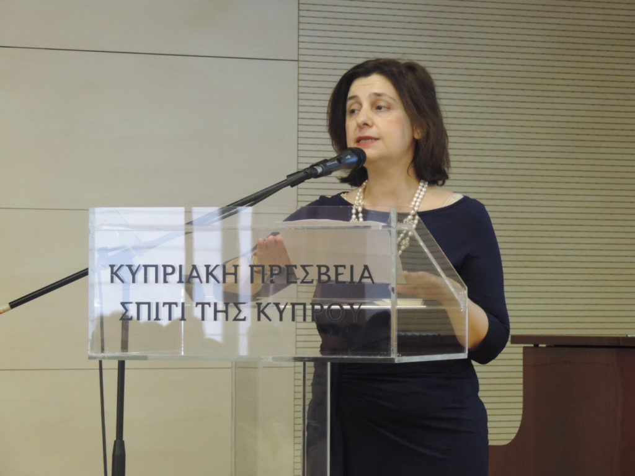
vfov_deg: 8.0
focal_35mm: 185
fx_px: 3394
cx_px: 318
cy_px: 238
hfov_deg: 10.7
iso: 800
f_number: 4.6
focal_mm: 33
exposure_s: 1/25
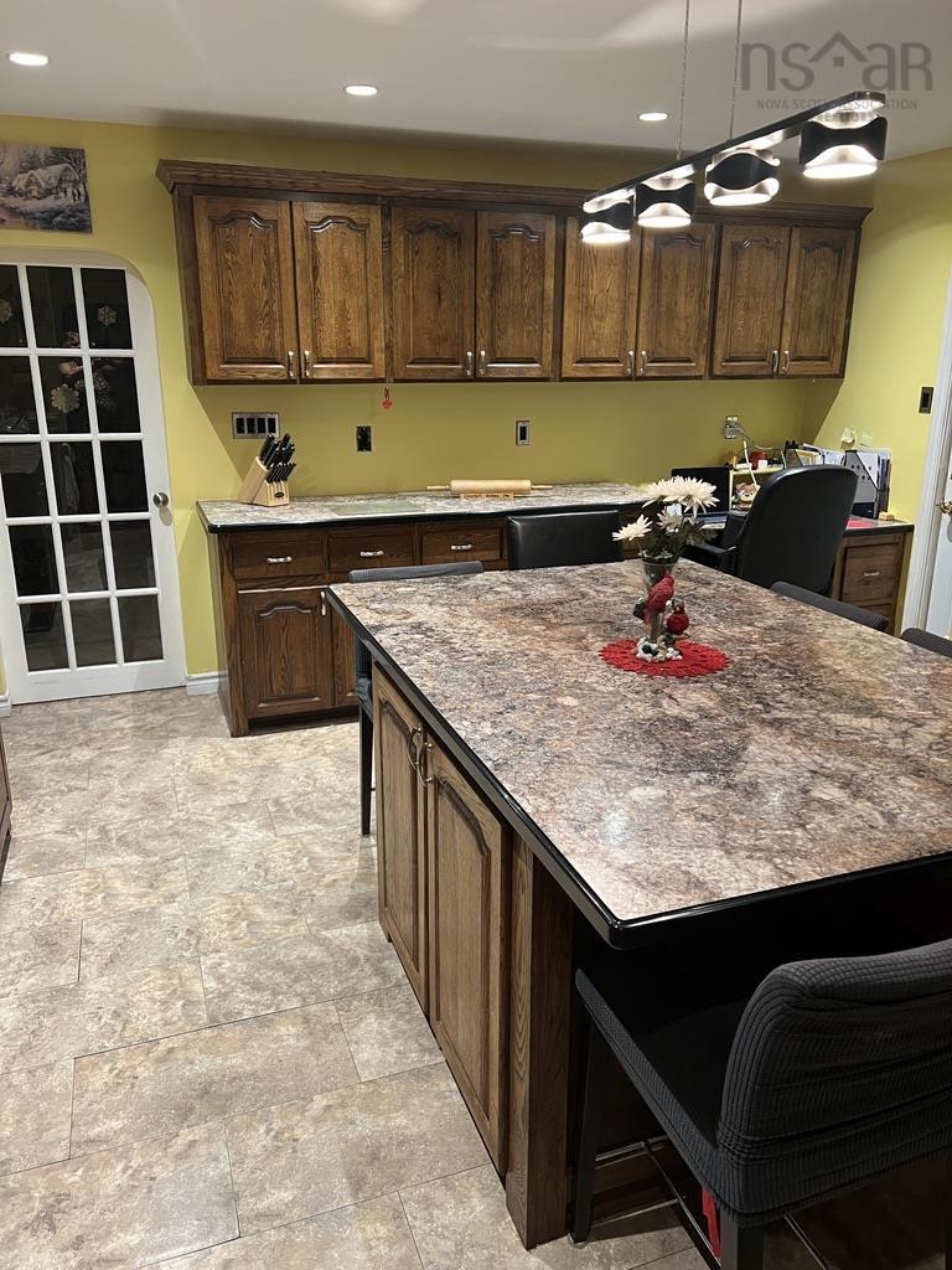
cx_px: 476
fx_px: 953
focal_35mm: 26
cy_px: 635
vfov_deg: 67.3
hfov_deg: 53.1
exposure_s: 1/60
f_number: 1.5
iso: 250
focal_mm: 5.7
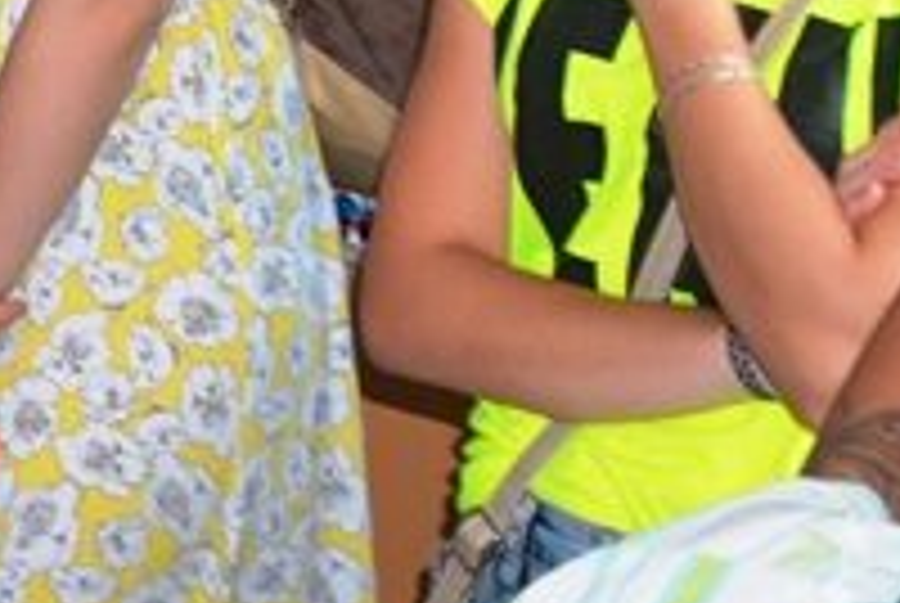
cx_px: -1174
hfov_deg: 12.2
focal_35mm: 138
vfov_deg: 9.3
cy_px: -668
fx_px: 3455
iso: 450
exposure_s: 1/60
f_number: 3.5
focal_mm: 18
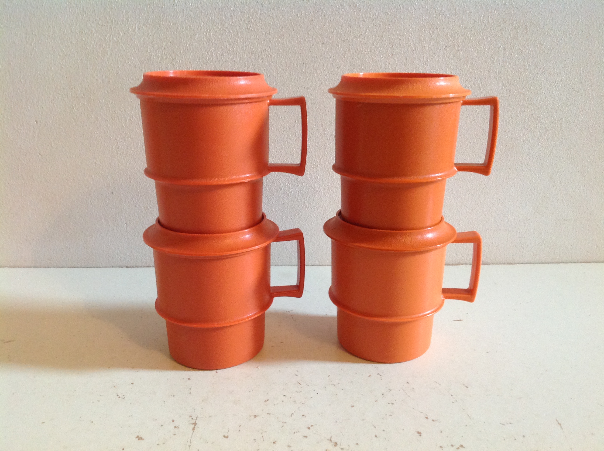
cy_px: 226
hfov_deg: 52.7
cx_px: 302
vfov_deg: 40.6
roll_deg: -0.6
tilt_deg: -16.6
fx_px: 610
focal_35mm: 35
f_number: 2.4
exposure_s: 1/15
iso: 250
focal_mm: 4.28
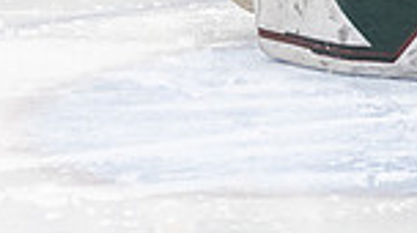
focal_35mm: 492
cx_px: 435
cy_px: -207
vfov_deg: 2.5
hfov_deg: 4.4
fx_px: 5432
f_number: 2.8
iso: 4000
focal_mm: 90
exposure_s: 1/800
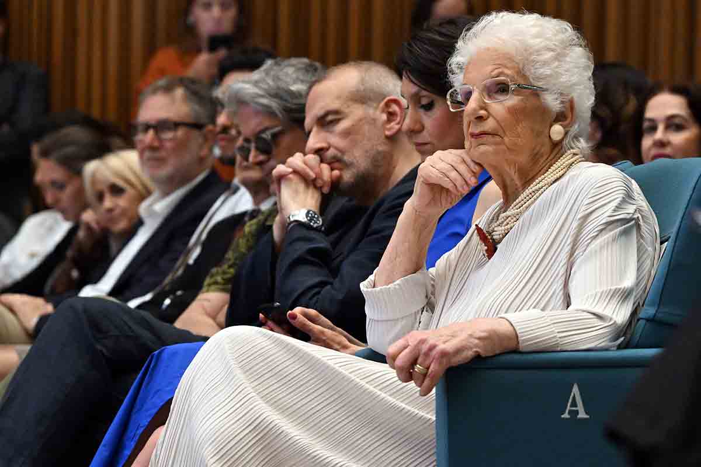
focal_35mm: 180
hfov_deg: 11.4
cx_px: 350
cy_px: 234
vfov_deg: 7.6
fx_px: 3505
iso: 4000
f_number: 4
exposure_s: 1/80
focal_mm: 120
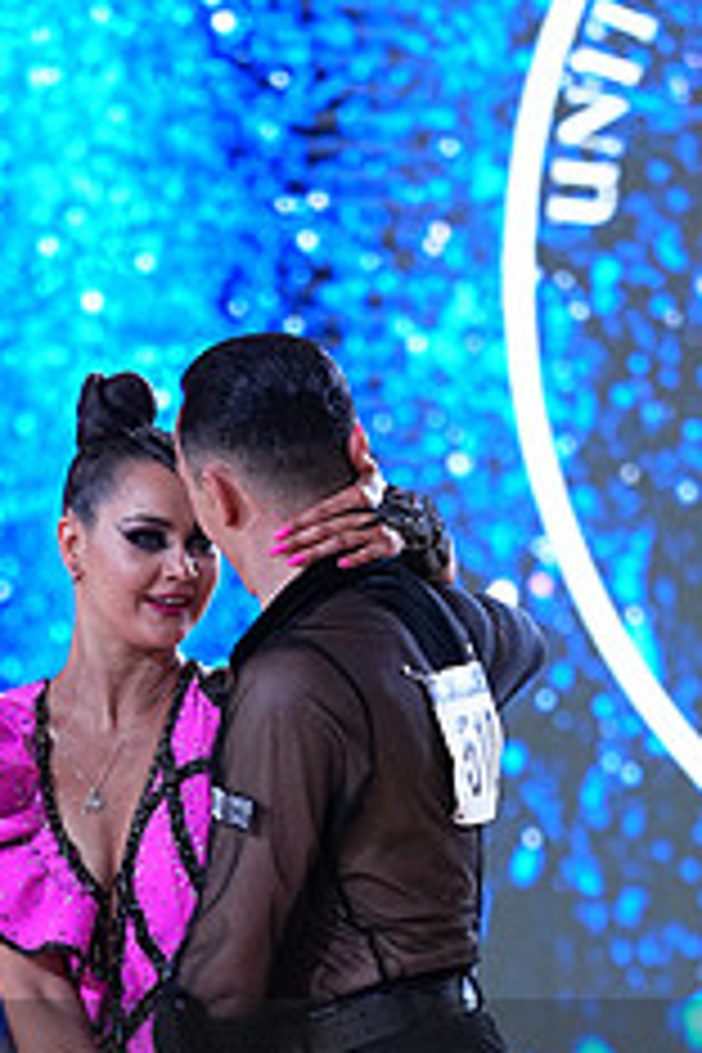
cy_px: 1152
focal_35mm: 447
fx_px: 13074
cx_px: 227
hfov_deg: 3.1
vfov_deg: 4.6
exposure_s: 1/500
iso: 1600
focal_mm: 180
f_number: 4
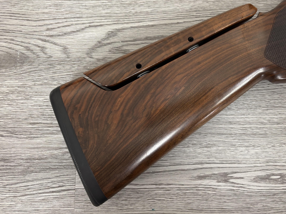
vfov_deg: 41.7
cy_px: 89
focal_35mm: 34
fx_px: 281
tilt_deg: -81.8
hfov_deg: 53.2
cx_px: 183
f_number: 1.6
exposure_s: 1/50
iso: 160
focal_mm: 5.96
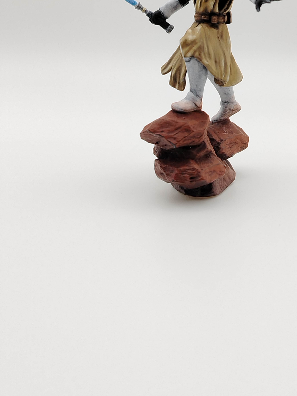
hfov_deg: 21.2
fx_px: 789
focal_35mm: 69
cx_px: 203
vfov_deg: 27.9
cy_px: 120
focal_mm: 5.25
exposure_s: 1/100
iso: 129
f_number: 1.75
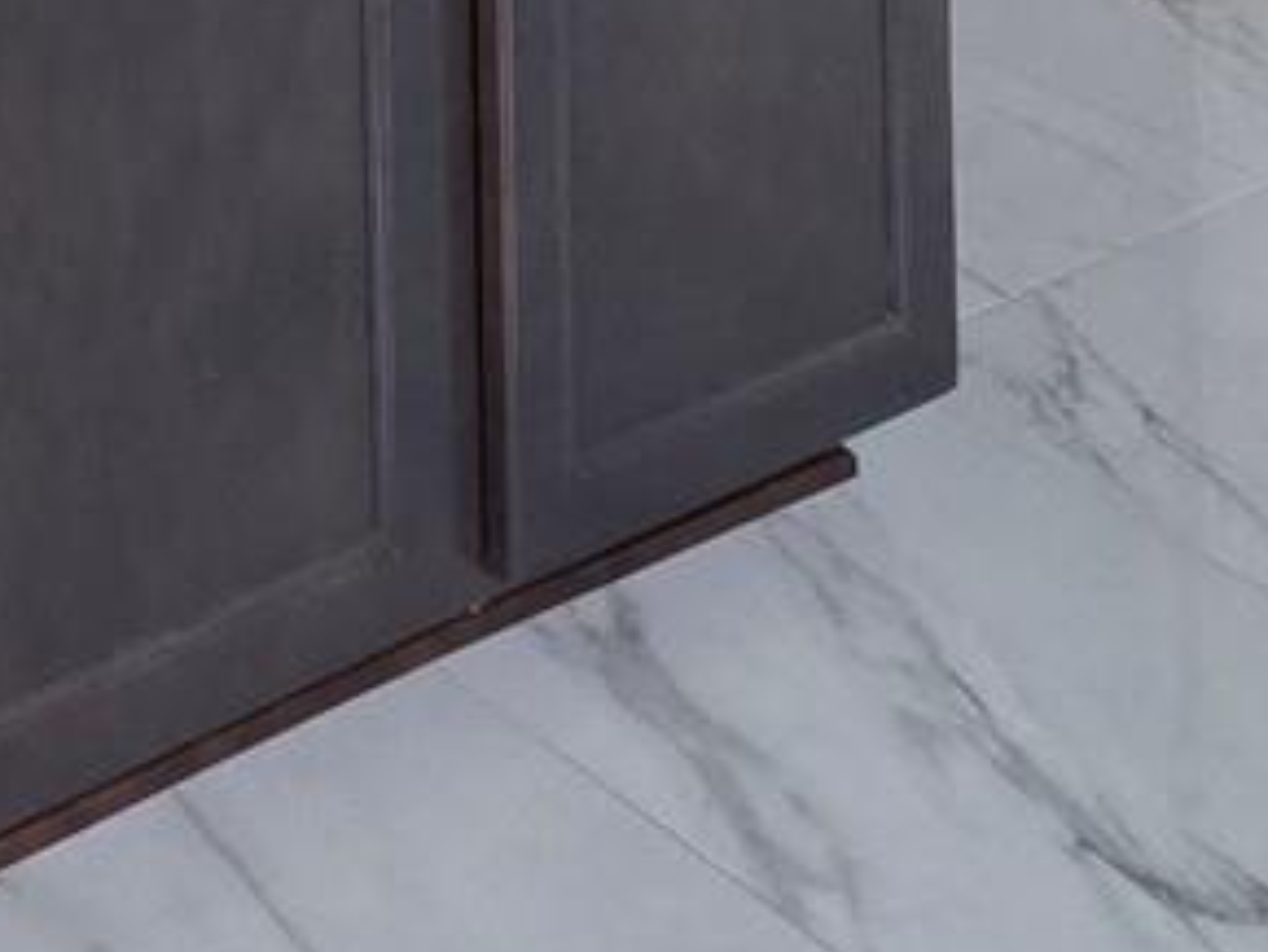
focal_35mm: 72
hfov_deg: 19.0
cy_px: -1347
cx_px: -1150
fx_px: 2638
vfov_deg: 14.0
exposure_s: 1/60
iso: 320
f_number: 2.2
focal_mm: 2.2
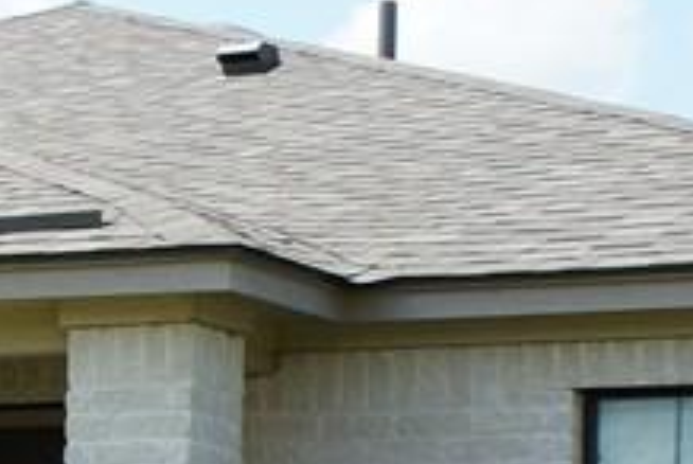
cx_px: -269
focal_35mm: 171
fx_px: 3305
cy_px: 597
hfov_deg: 11.6
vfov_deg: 7.9
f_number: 11
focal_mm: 23
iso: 200
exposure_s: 1/160
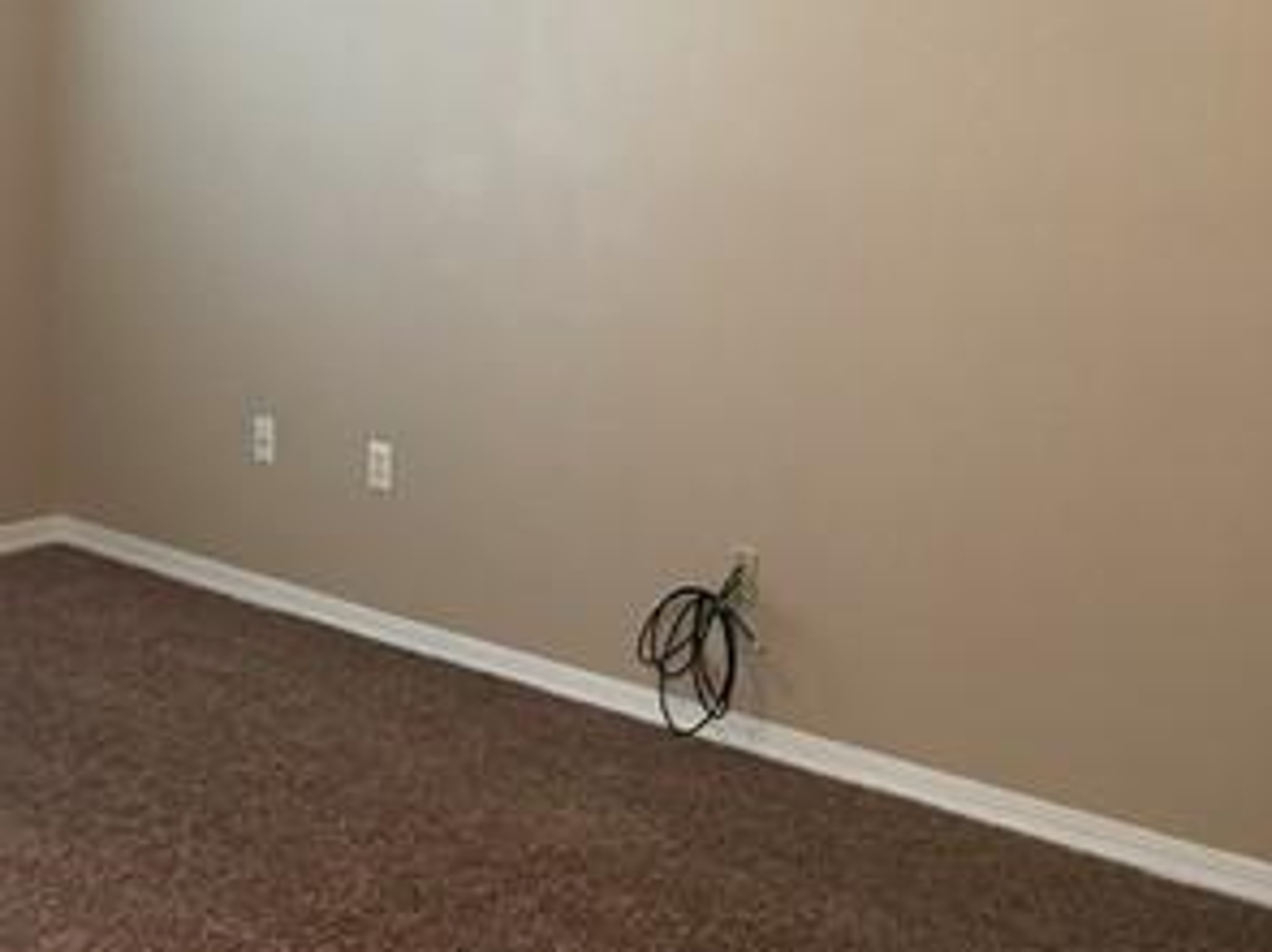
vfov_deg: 23.2
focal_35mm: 63
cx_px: 103
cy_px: 396
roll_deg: +0.9
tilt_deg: -8.9
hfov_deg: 29.4
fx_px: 2314
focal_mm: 4.15
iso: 80
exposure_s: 1/15
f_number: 2.2
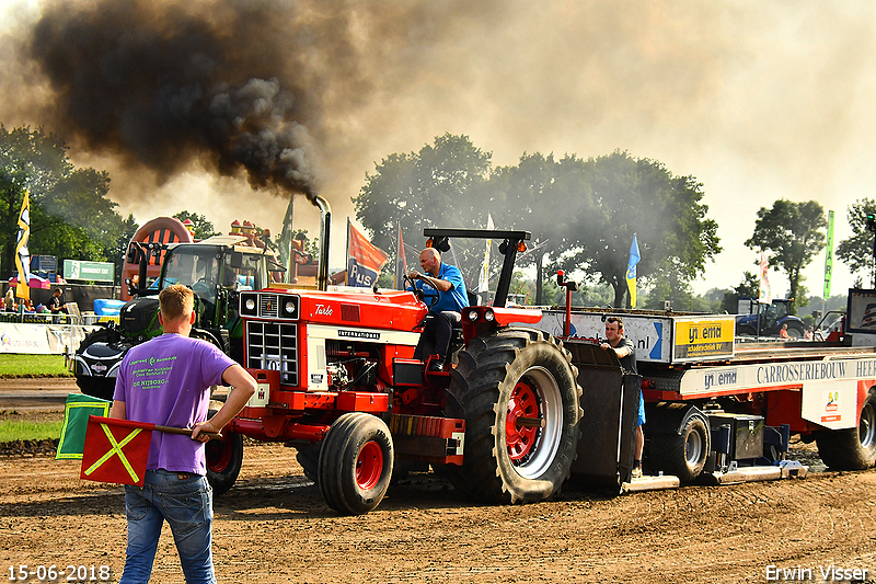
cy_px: 292
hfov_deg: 22.6
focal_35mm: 90
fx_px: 2189
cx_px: 438
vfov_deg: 15.2
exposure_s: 1/2000
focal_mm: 60
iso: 500
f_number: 7.1
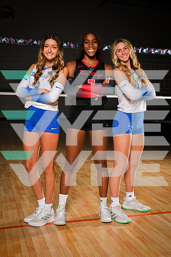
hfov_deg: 30.5
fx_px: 313
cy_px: 128
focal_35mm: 44
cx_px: 86
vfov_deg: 44.5
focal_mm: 44
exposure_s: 1/320
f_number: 7.1
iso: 1000
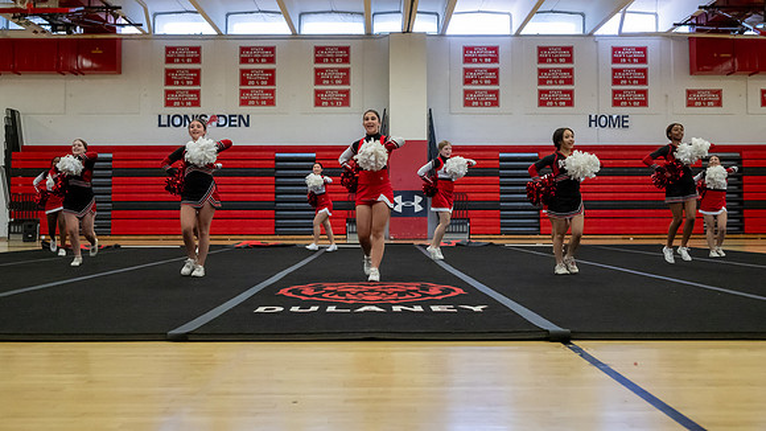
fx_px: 756
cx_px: 379
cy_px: 186
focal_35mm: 37
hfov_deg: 53.7
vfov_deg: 31.7
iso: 4500
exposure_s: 1/800
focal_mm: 28
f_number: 2.8
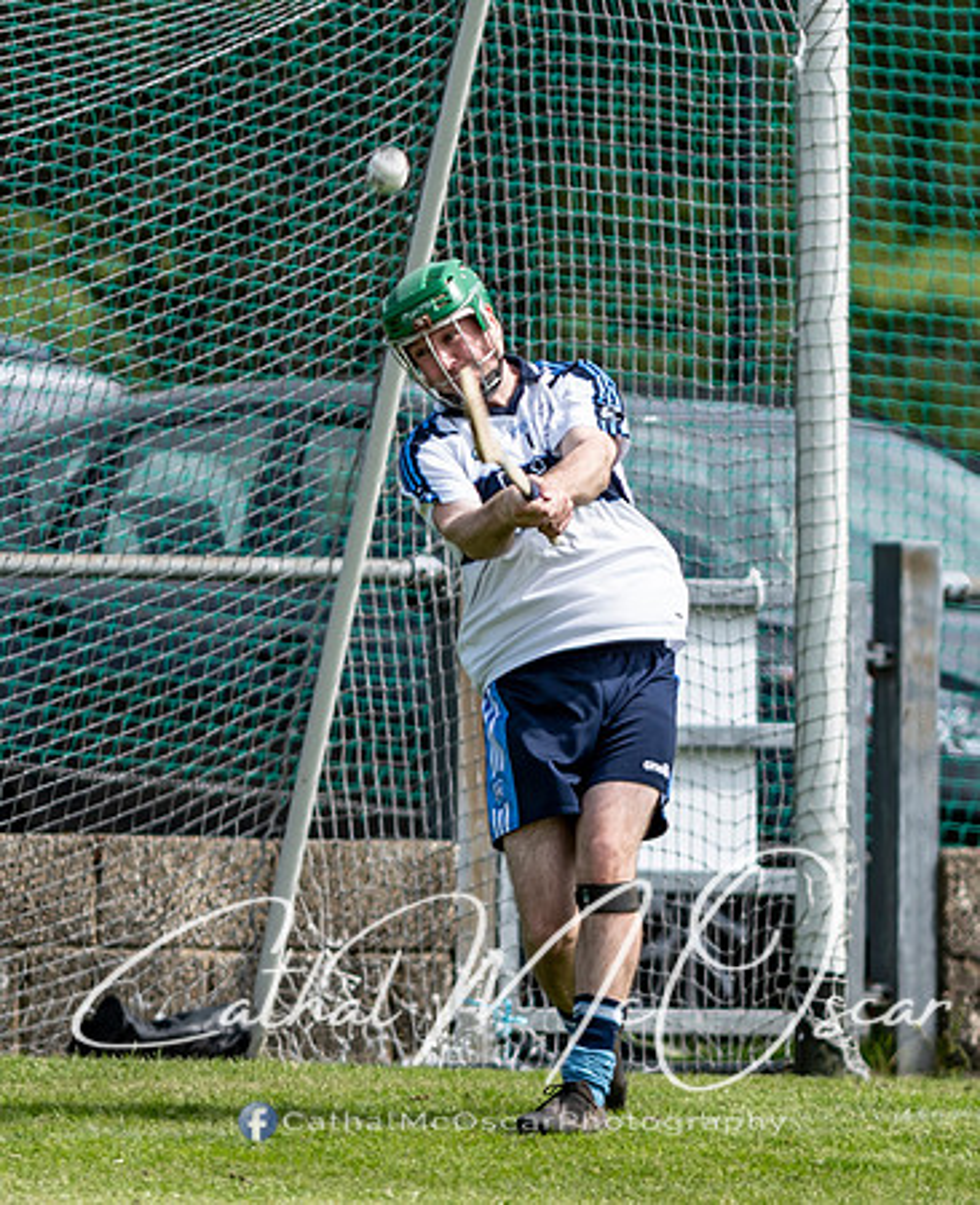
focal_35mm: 1059
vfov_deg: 1.8
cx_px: 613
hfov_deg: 1.5
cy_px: 778
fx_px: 38008
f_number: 2.8
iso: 100
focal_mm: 300
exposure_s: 1/1600
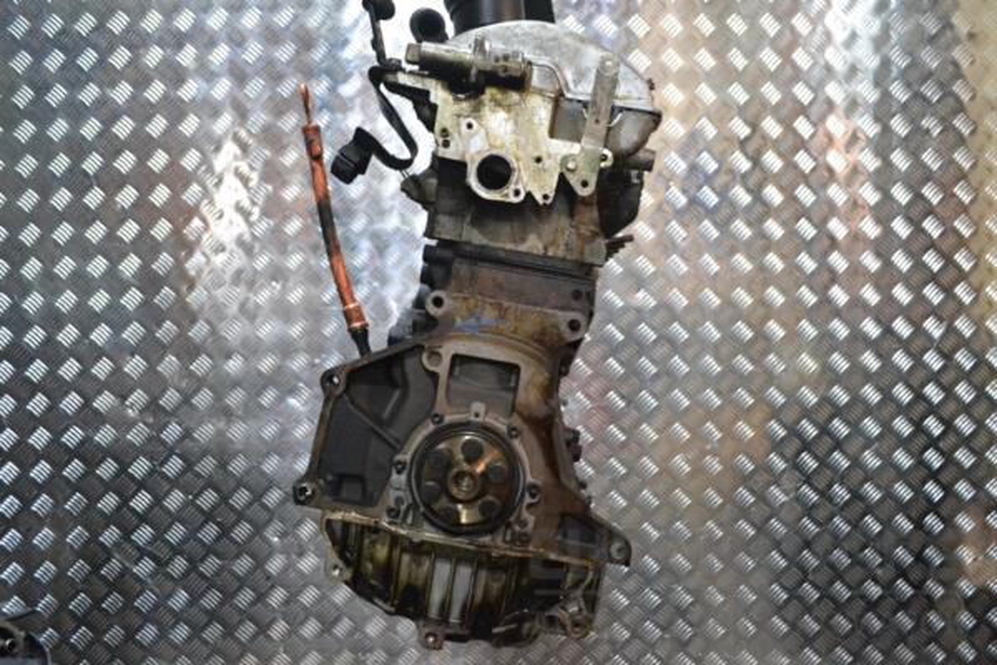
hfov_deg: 61.9
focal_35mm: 30
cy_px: 332
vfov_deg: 43.6
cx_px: 498
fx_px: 831
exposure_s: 1/60
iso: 3200
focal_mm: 20
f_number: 4
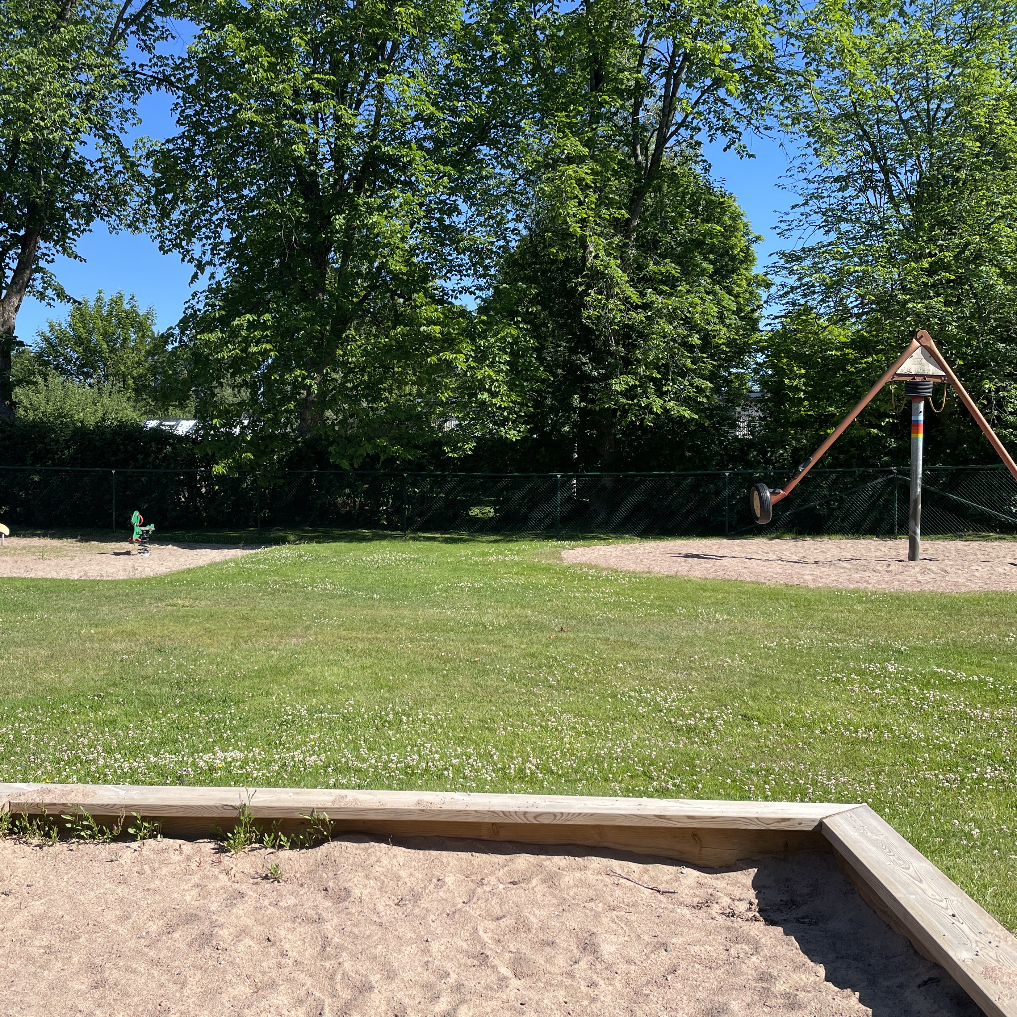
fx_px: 1097
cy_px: 520
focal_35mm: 33
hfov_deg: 49.4
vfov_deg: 49.7
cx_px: 394
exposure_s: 1/2092
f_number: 1.6
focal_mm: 4.2
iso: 32
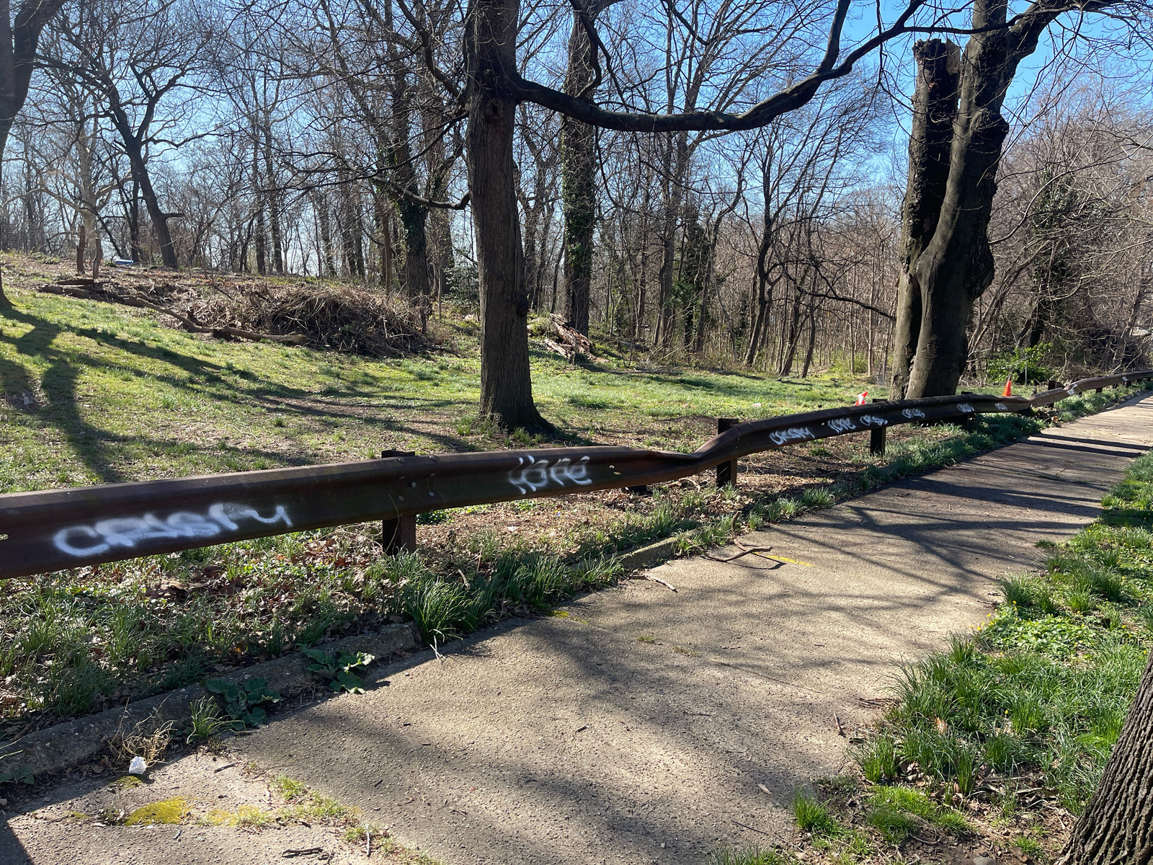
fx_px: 833
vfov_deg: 54.9
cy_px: 432
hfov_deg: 69.4
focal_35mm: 25
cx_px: 576
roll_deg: +0.5
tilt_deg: -11.0
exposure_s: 1/1011
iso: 32
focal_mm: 5.1
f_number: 1.6
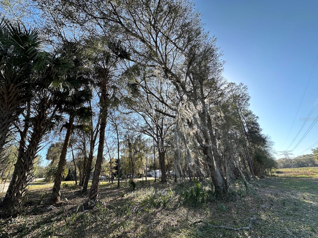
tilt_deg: +22.9
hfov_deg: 102.1
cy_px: 119
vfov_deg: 85.7
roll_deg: +0.6
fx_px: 129
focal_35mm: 14
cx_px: 159
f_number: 2.2
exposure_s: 1/515
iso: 40
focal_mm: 2.22
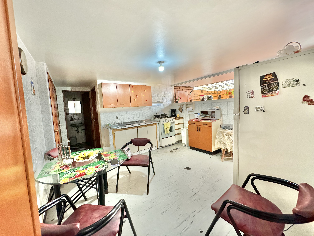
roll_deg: +3.4
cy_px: 118
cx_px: 157
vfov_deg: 85.7
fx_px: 127
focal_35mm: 14
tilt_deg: -4.6
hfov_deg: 102.1
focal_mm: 2.22
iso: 320
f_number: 2.2
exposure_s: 1/85
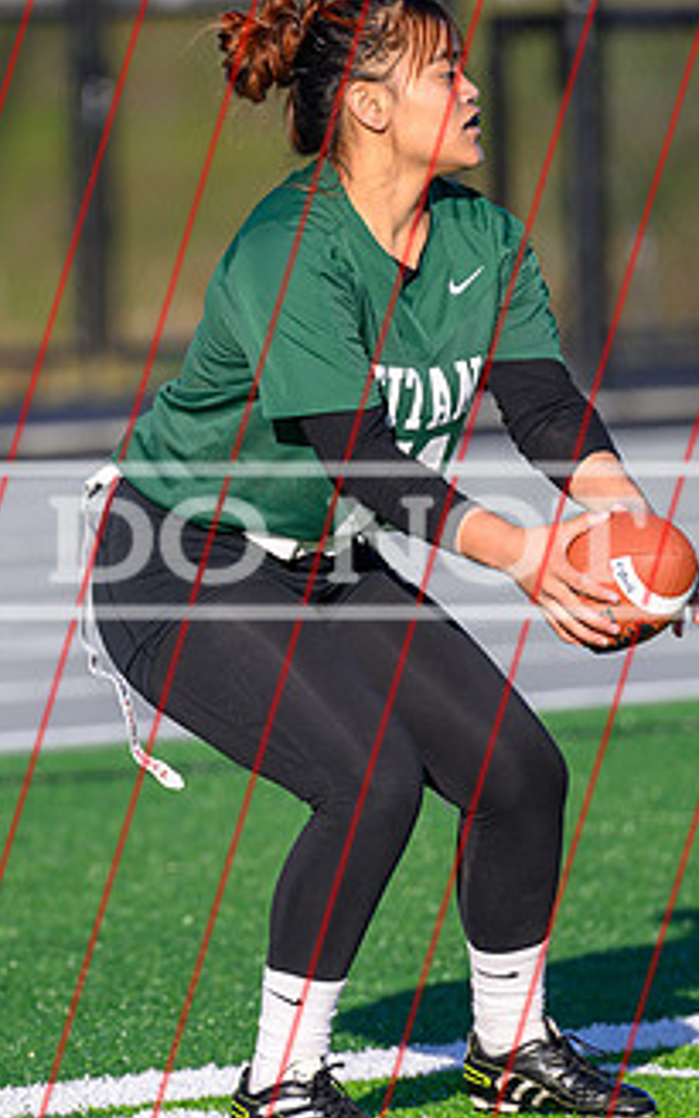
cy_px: 520
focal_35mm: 533
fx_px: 16246
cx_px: 317
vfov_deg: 3.9
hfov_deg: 2.5
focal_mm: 200
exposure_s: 1/1250
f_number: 2.8
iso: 100
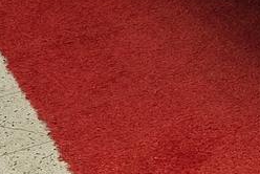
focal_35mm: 193
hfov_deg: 9.2
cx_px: 685
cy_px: -132
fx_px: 1396
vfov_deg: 7.0
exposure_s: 1/50
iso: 80
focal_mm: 5.59
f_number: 1.8
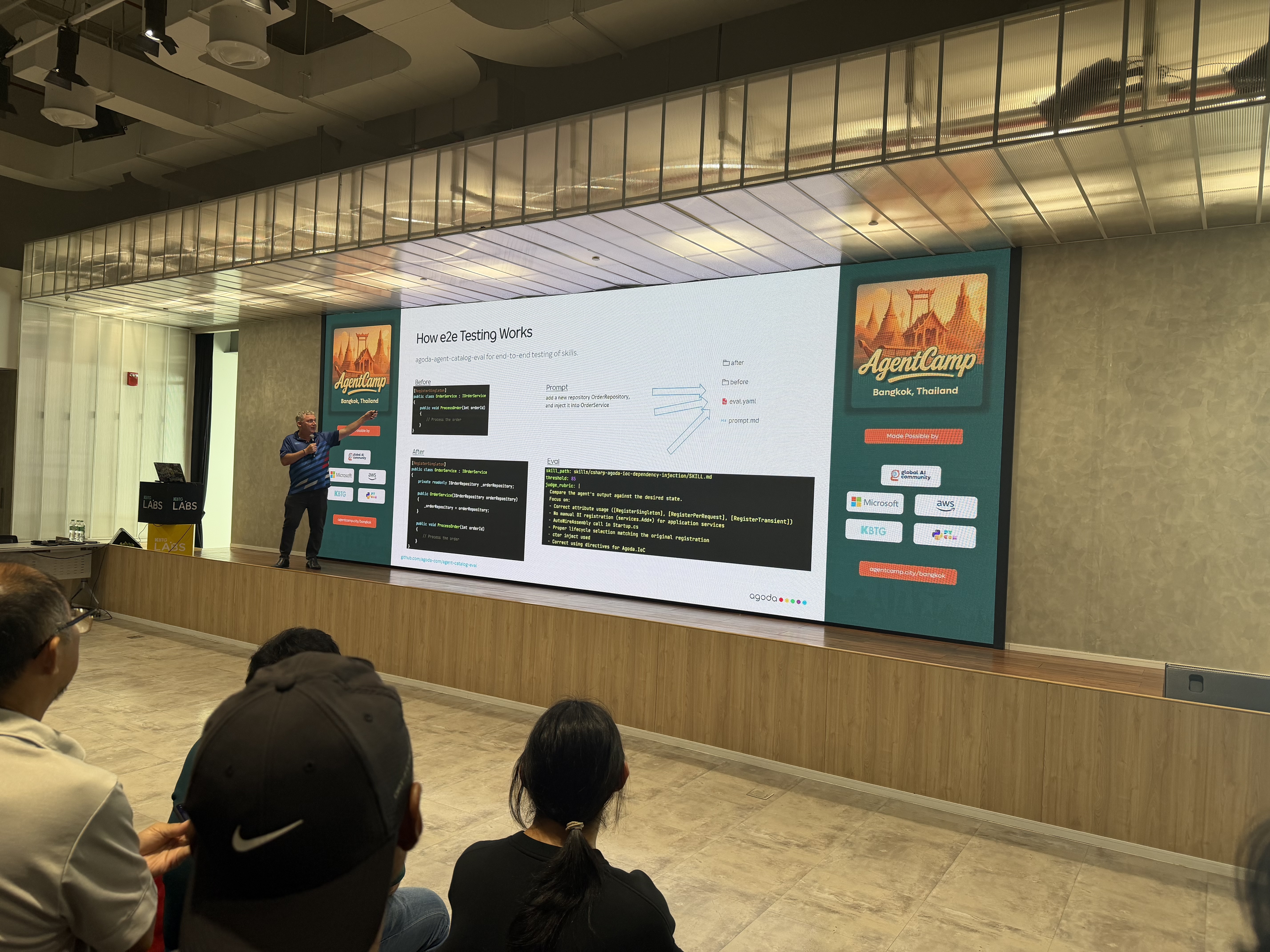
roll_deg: -2.3
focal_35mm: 24
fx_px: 881
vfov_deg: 56.8
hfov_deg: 71.6
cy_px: 476
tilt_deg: -0.2
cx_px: 635
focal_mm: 6.76
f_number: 1.78
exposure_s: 1/120
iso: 125
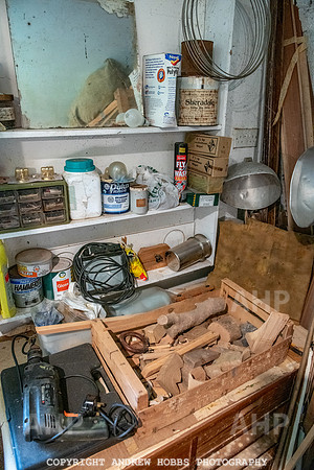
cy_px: 235
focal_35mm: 24
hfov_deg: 53.1
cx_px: 157
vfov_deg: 73.7
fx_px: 314
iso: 2500
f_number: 5
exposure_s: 1/30
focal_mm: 24
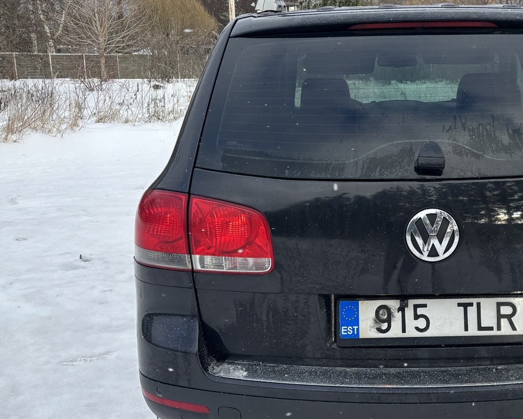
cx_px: 398
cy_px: 214
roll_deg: -1.6
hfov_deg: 39.9
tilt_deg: -11.3
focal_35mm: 45
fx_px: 697
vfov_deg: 33.4
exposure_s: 1/970
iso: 50
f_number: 1.6
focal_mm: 5.96
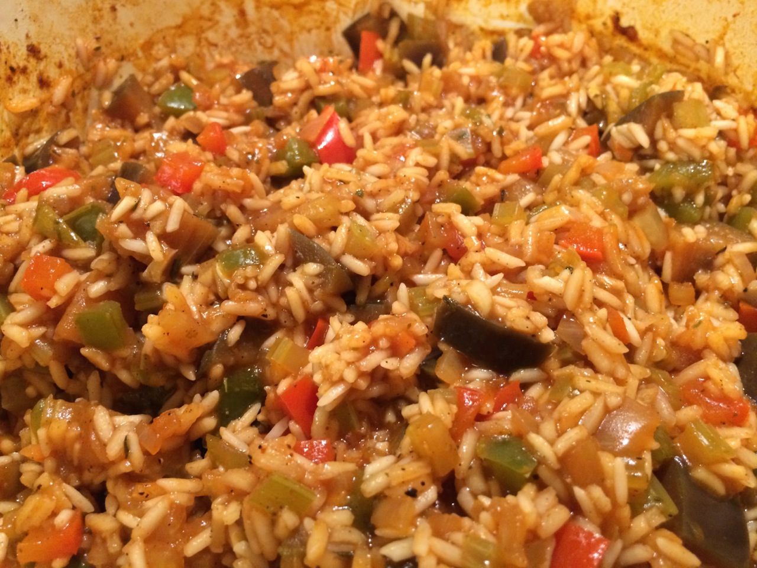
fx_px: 656
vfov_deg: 46.8
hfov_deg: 60.0
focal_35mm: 30
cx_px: 378
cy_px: 284
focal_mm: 4.12
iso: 320
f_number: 2.2
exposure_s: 1/25
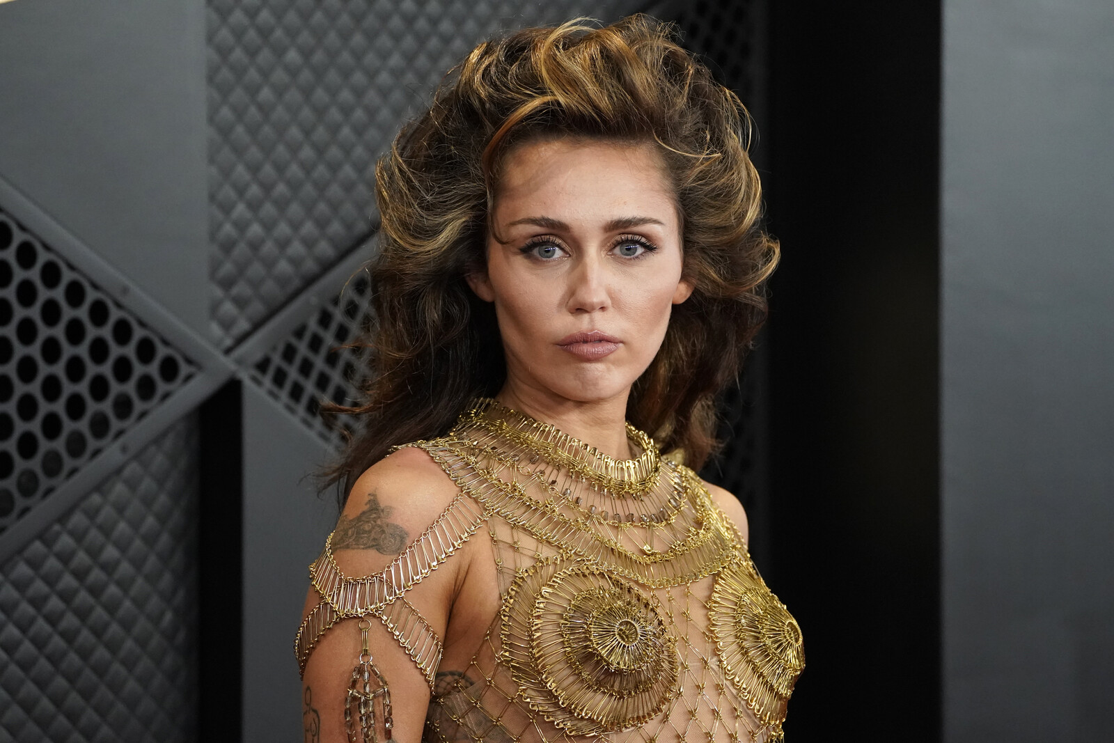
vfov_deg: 7.8
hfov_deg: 11.7
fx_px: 5415
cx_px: 557
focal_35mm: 175
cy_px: 372
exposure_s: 1/400
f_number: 5.6
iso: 6400
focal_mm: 175
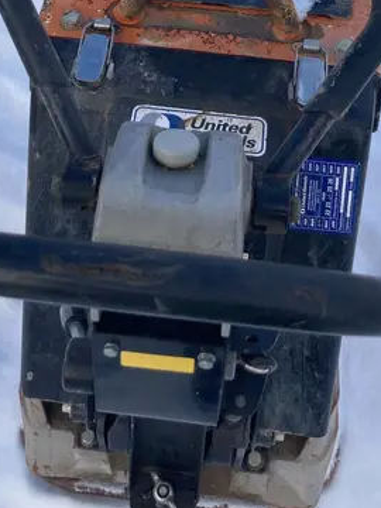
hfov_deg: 25.7
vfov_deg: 31.2
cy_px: -5
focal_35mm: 57
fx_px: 836
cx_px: 188
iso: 20
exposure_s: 1/1297
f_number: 1.8
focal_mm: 3.99
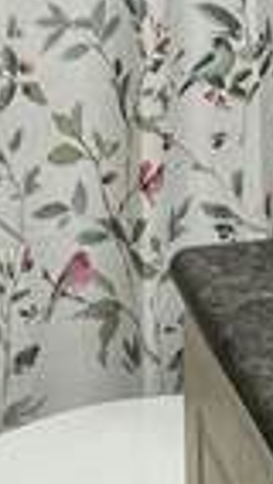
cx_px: 266
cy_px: -3
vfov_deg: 21.4
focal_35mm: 96
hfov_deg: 12.5
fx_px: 1234
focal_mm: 1.57
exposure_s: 1/120
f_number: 1.8
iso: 160
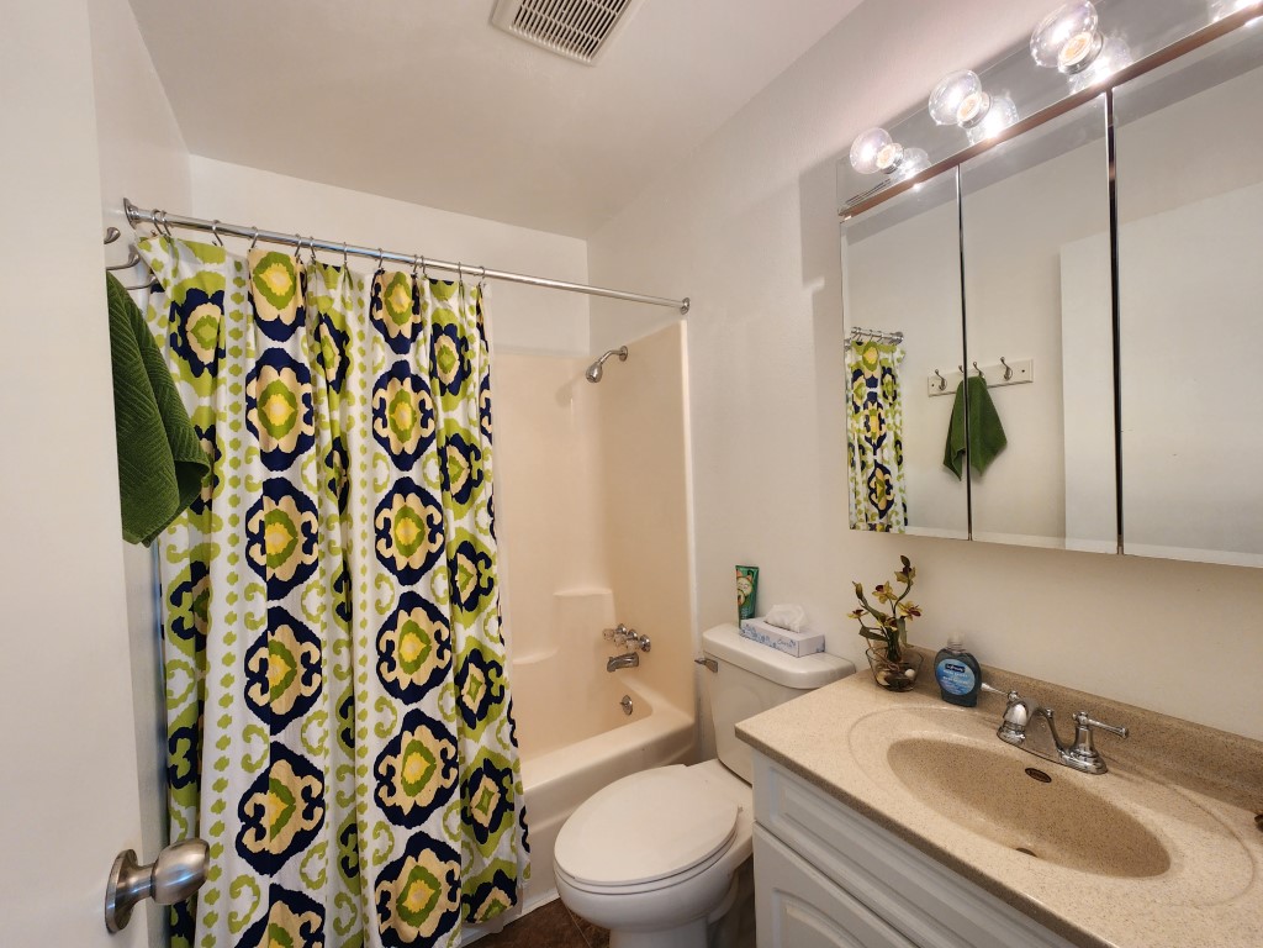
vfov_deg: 89.9
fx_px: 474
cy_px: 474
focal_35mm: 13
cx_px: 632
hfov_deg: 106.2
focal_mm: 2.2
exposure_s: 1/60
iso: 125
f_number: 2.2
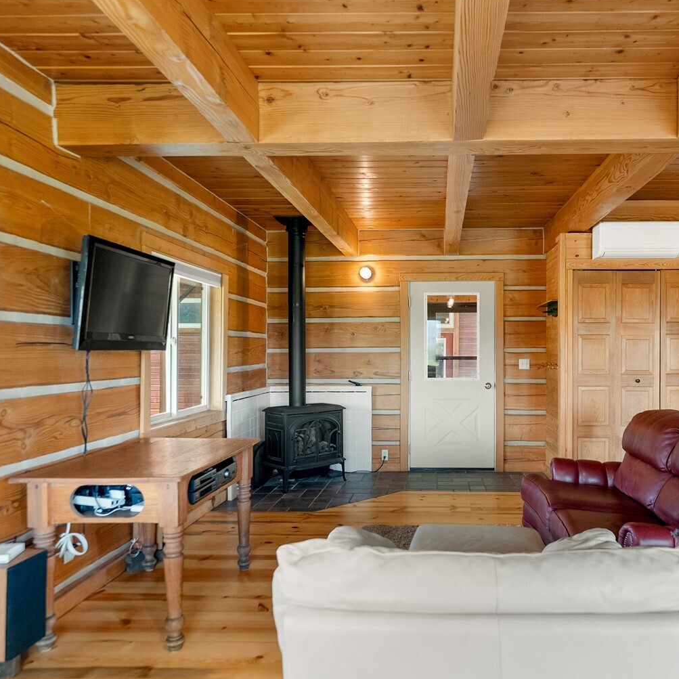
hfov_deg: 64.3
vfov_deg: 65.3
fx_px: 530
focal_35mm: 24
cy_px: 353
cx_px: 427
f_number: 2.8
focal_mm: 16.6
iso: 400
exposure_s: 1/15
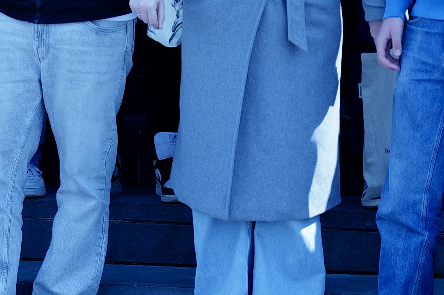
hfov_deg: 7.3
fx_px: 3365
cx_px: 802
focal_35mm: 273
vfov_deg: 4.8
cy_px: -550
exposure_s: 1/2000
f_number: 2
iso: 160
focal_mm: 43
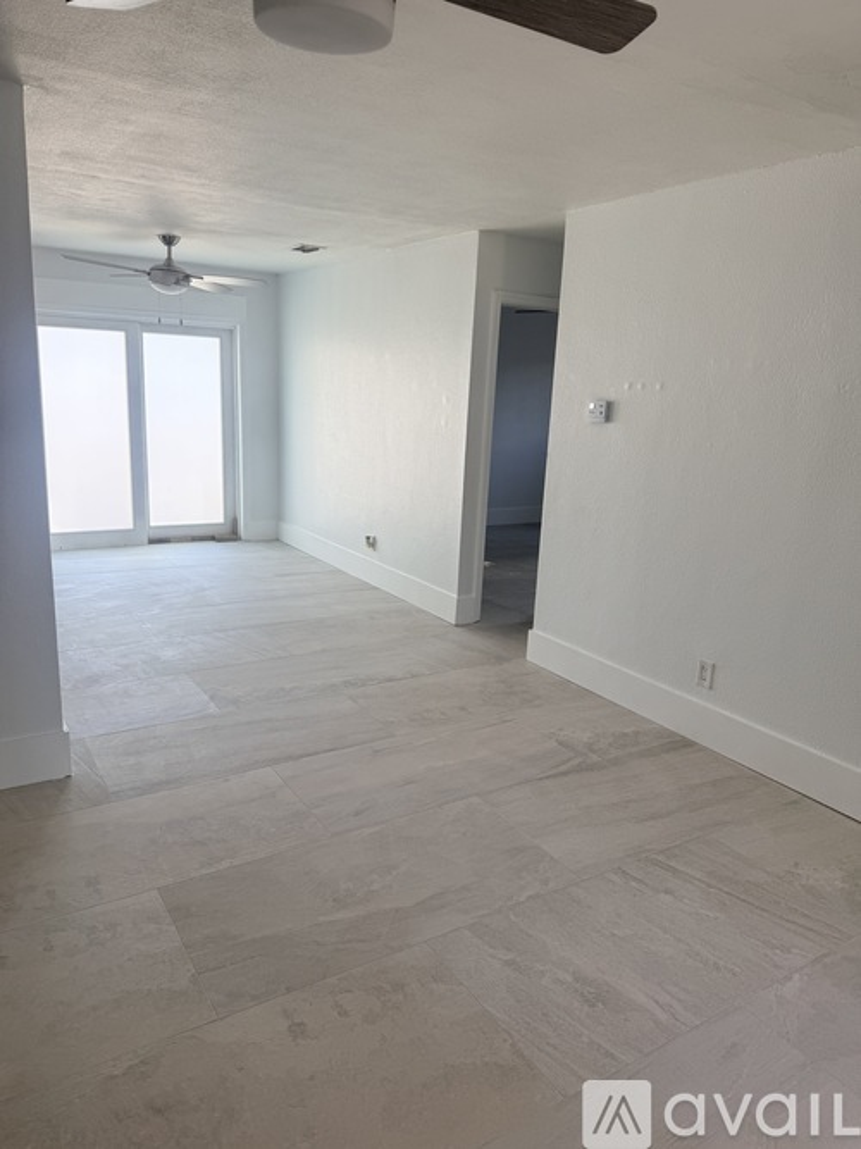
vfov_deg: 71.6
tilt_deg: -12.8
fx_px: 796
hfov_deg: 56.8
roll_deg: -3.6
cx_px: 430
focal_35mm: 24
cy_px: 574
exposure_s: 1/262
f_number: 1.78
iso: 100
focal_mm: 6.76
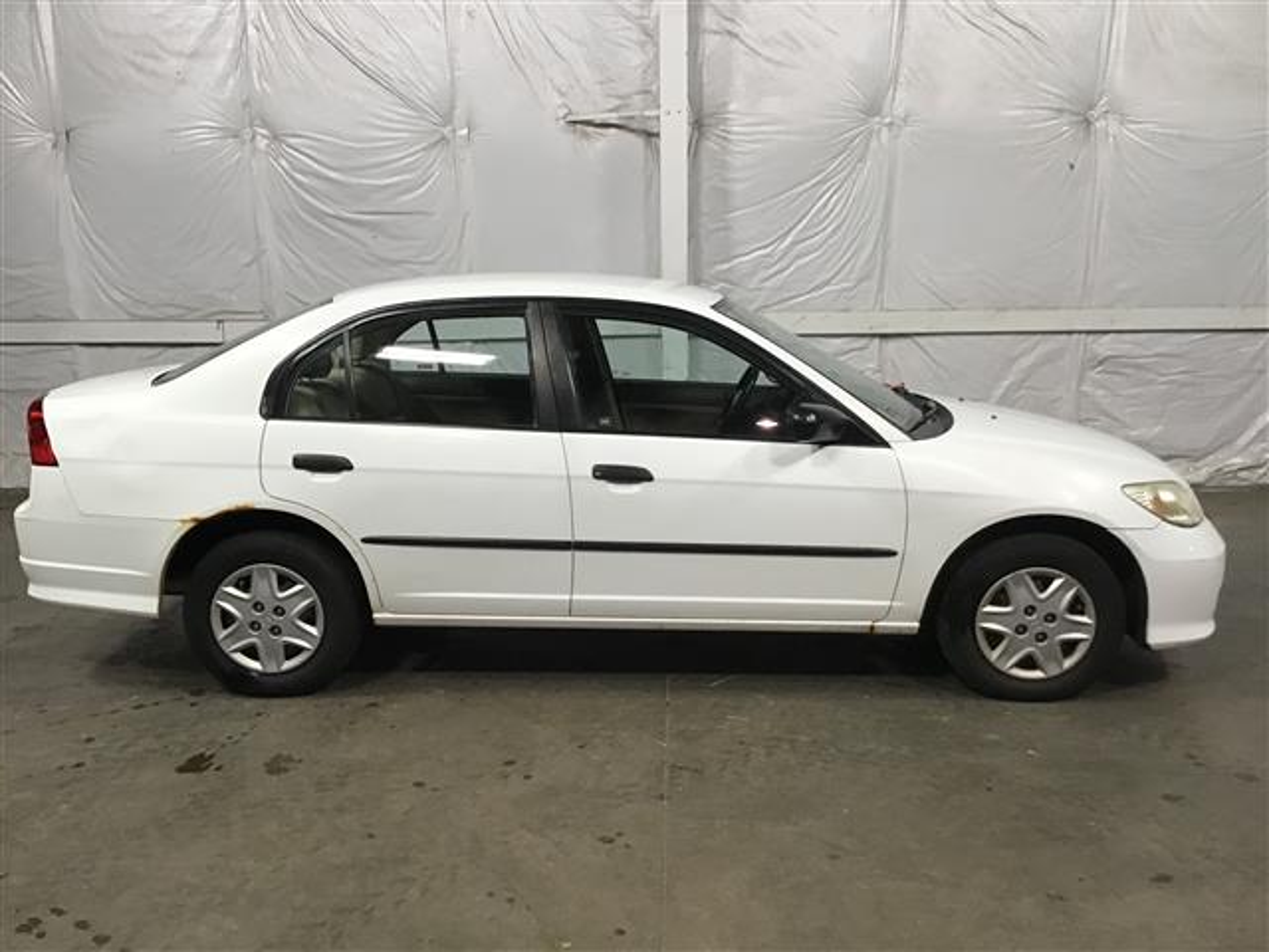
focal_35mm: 31
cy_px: 476
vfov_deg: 45.4
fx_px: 1136
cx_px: 634
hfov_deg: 58.4
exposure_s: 1/30
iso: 40
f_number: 2.4
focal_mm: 3.3
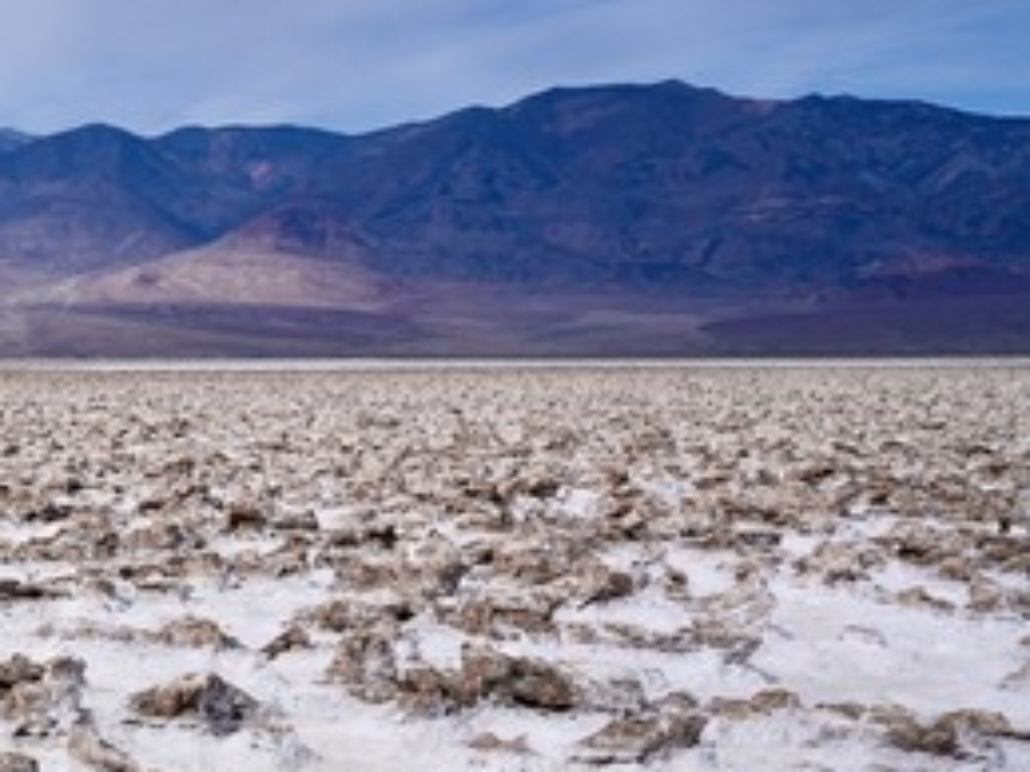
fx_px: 1725
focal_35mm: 58
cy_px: 688
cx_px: -501
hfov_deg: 25.4
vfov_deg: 24.5
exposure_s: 1/1000
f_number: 8
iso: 100
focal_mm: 20
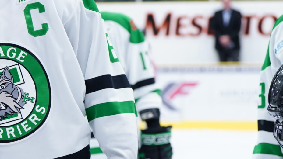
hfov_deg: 10.5
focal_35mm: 202
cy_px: 98
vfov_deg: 6.0
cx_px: -57
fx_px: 1516
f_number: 3.2
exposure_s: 1/100
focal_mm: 70
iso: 640
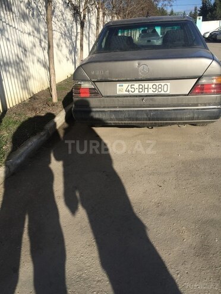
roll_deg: +3.8
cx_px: 110
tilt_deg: -23.6
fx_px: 247
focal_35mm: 29
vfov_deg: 61.7
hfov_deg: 48.2
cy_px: 147
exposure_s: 1/2198
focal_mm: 4.15
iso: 32
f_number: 2.2
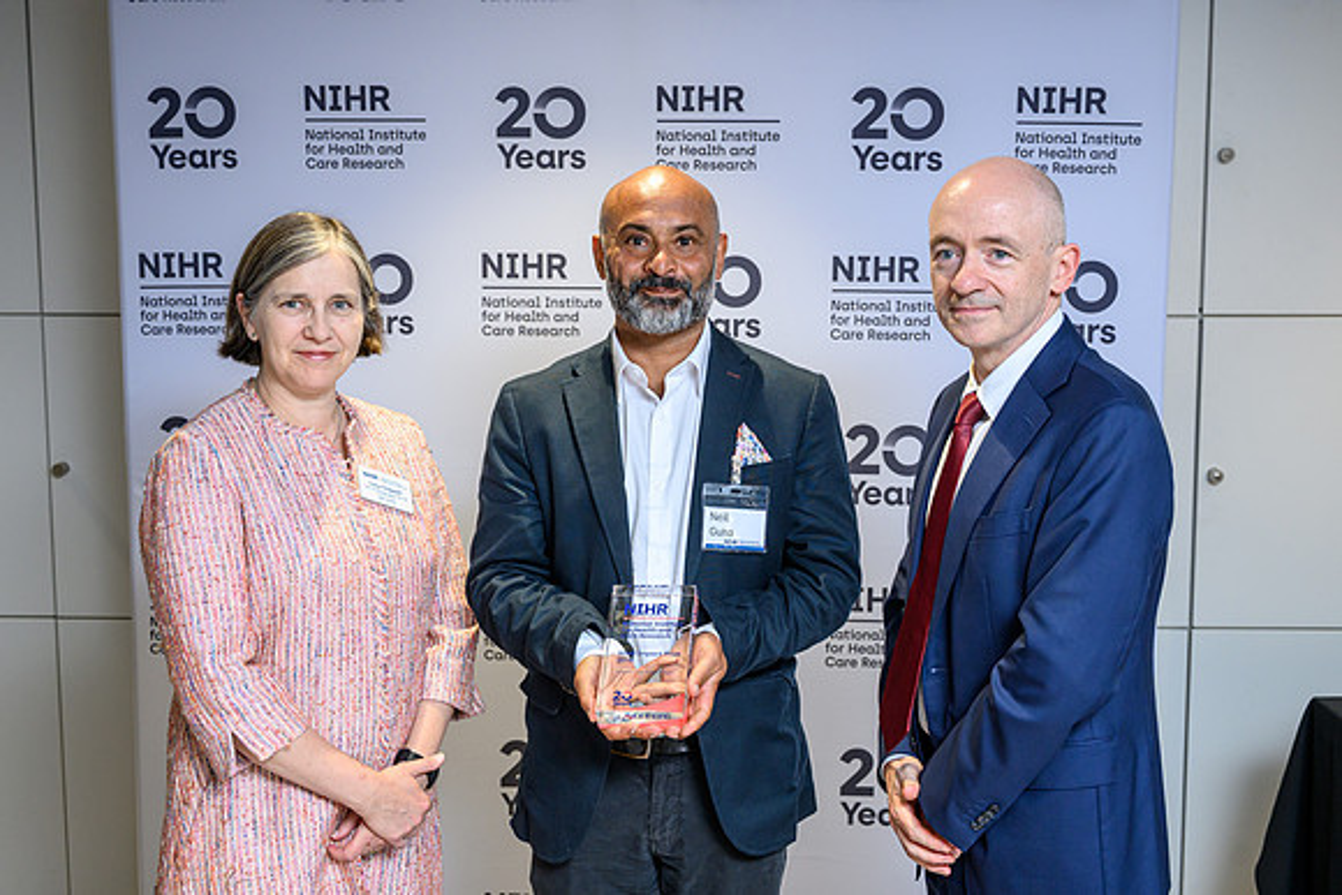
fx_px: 1695
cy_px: 447
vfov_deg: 29.6
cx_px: 716
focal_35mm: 45
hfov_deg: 43.2
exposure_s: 1/200
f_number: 4.5
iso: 1250
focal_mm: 42
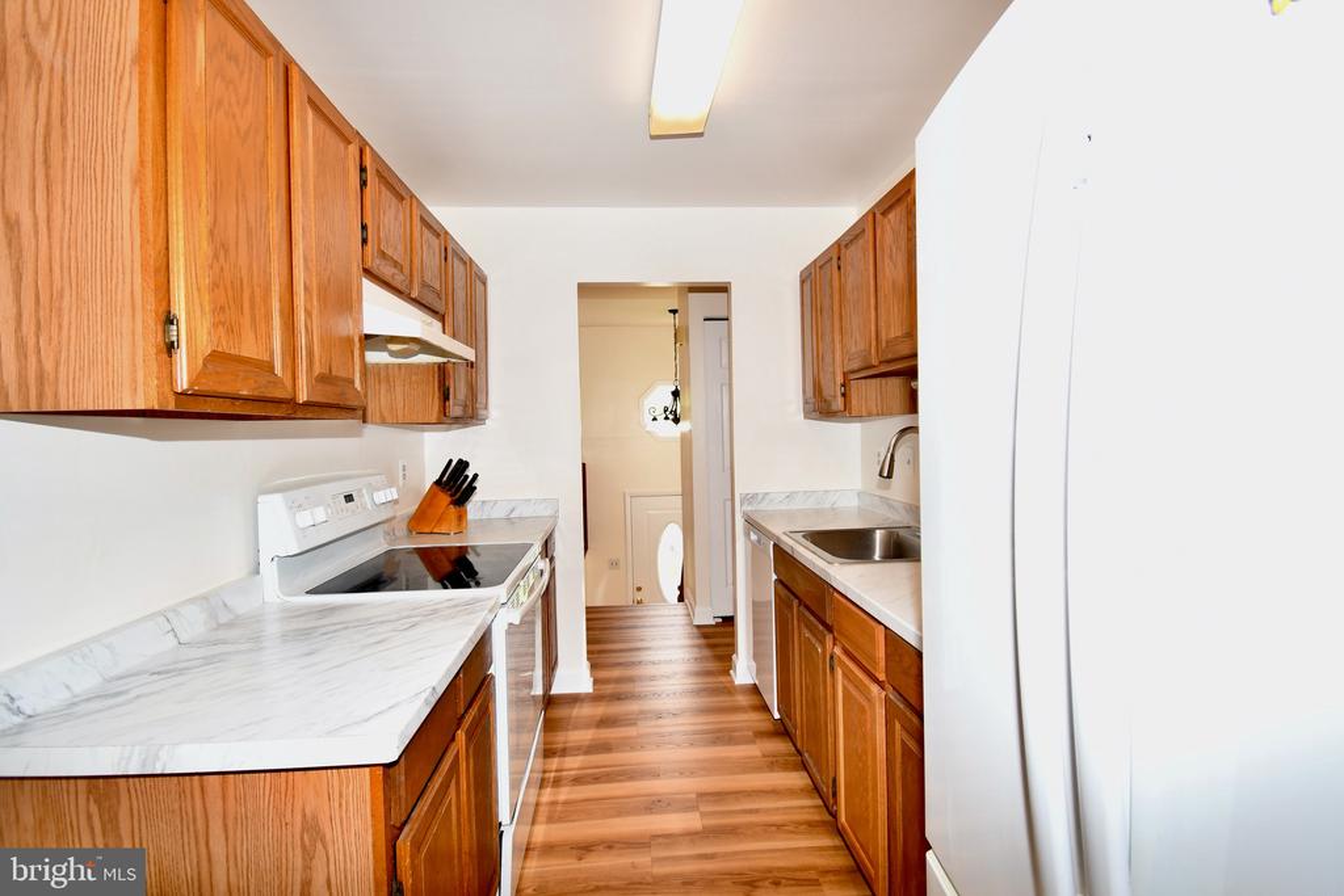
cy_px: 448
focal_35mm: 15
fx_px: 560
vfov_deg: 77.3
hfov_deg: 100.4
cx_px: 672
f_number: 4.5
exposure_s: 1/60
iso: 450
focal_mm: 10
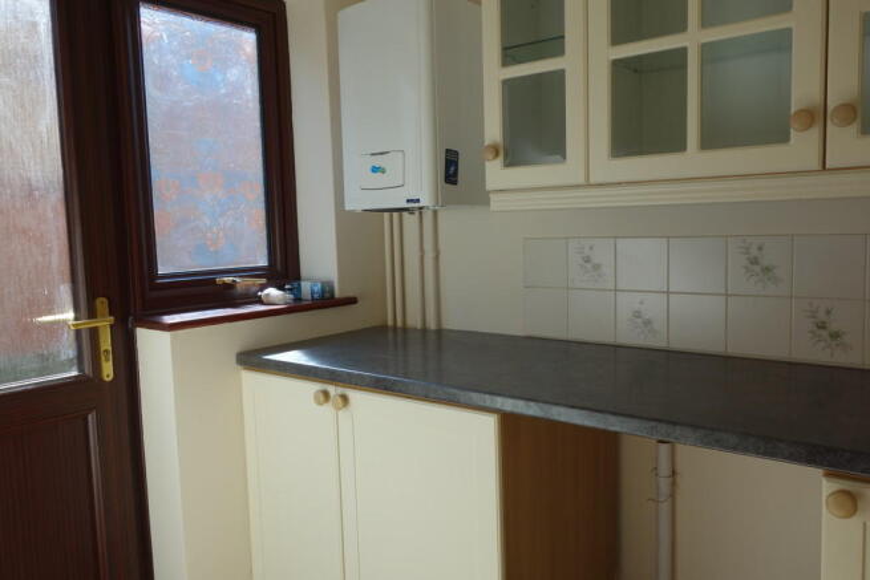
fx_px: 677
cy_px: 290
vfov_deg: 46.4
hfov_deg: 65.5
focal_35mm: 28
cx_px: 435
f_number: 4.5
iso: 125
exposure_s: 1/100
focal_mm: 10.4
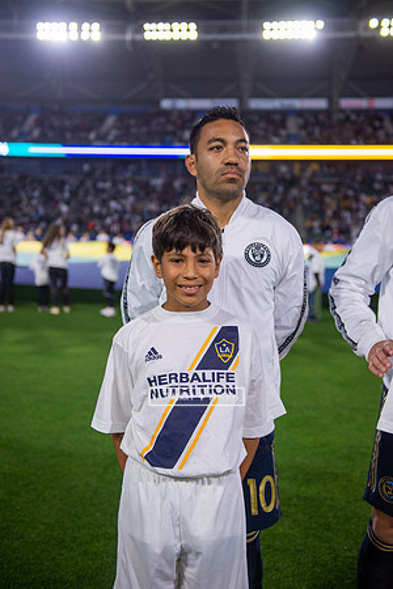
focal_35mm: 44
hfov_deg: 30.5
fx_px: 720
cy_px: 294
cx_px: 196
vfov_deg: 44.5
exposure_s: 1/1250
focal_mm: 44
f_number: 2.8
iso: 640
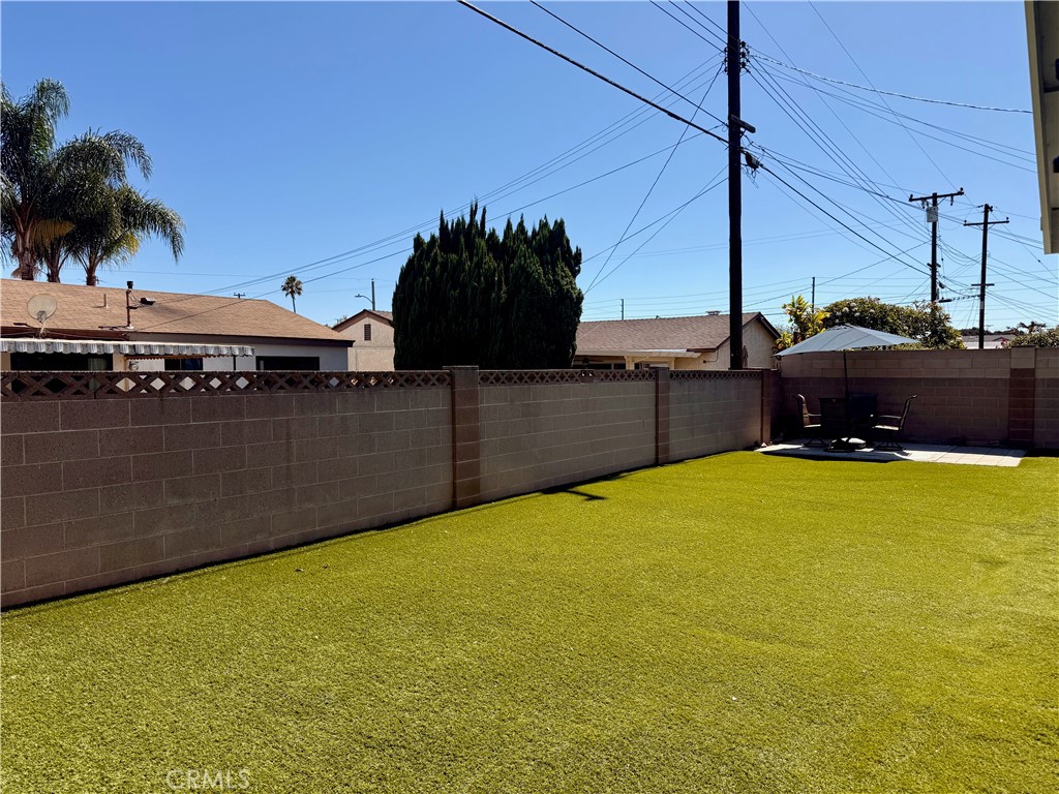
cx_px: 530
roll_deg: +0.2
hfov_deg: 71.6
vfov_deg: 56.8
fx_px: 734
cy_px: 397
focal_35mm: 24
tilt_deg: -1.8
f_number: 1.78
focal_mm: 6.76
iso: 80
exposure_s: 1/5319
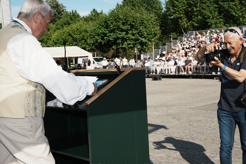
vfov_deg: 25.5
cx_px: 134
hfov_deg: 37.4
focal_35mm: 53
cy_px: 77
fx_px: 363
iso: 250
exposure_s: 1/400
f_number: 13
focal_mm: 39.8
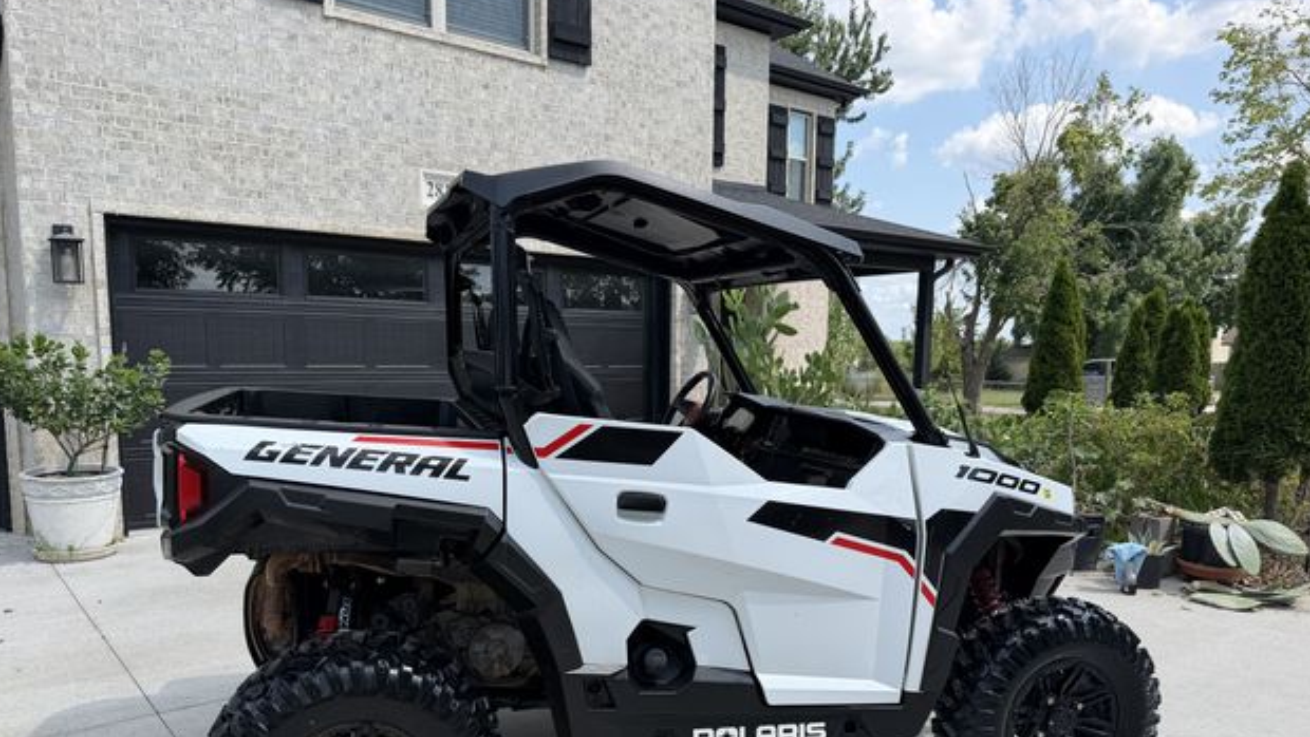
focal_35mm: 27
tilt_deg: -5.7
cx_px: 642
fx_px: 938
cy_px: 475
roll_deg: +1.5
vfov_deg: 42.5
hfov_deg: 69.8
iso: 80
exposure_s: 1/2703
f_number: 1.78
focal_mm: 6.76
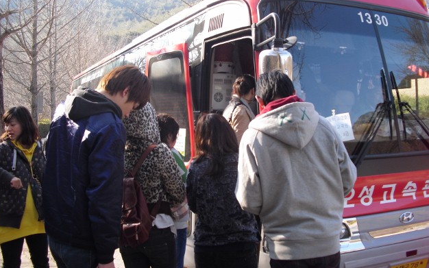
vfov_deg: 32.7
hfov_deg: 50.4
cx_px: 214
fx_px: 456
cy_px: 114
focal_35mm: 39
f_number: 3.1
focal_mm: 6.3
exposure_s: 1/200
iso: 100
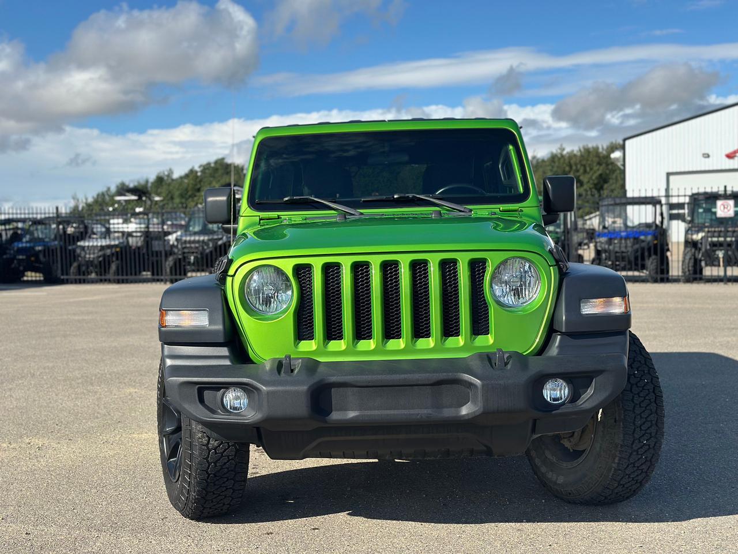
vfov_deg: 30.3
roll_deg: +3.0
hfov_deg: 39.7
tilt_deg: -2.2
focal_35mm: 48
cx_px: 369
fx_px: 1023
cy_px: 277
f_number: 1.78
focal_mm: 6.86
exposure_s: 1/5556
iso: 100
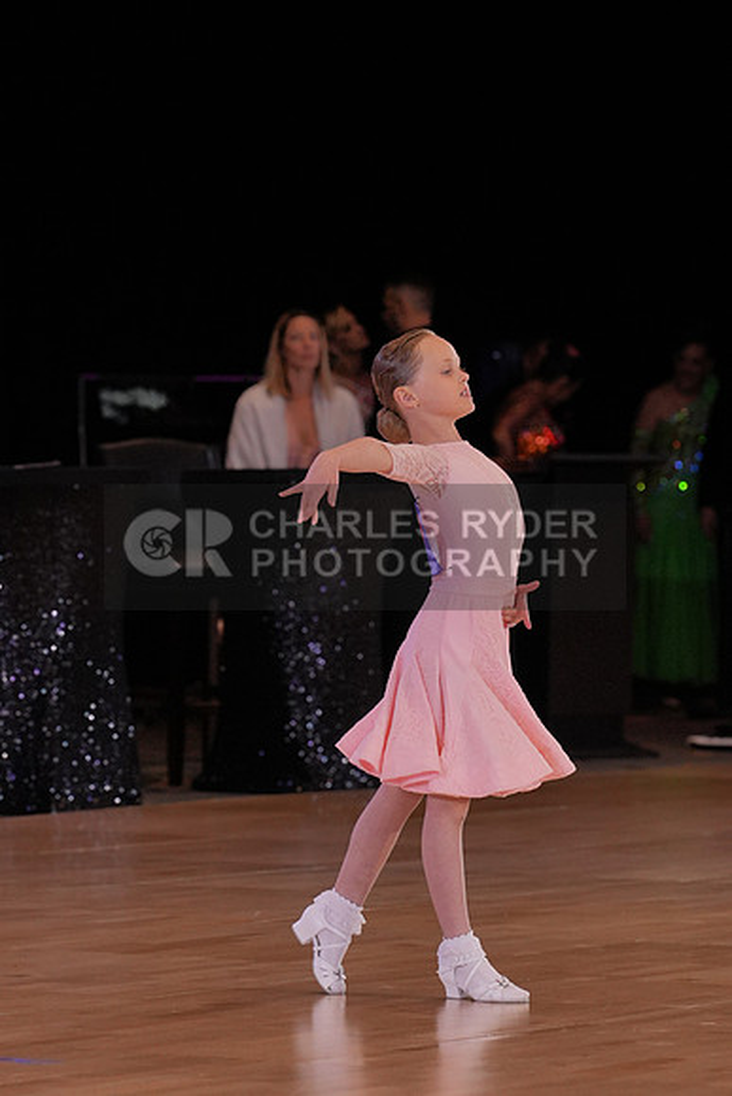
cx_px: 366
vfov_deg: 9.1
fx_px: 6858
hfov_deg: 6.1
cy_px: 548
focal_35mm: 225
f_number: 4.5
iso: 1600
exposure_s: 1/500
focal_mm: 150
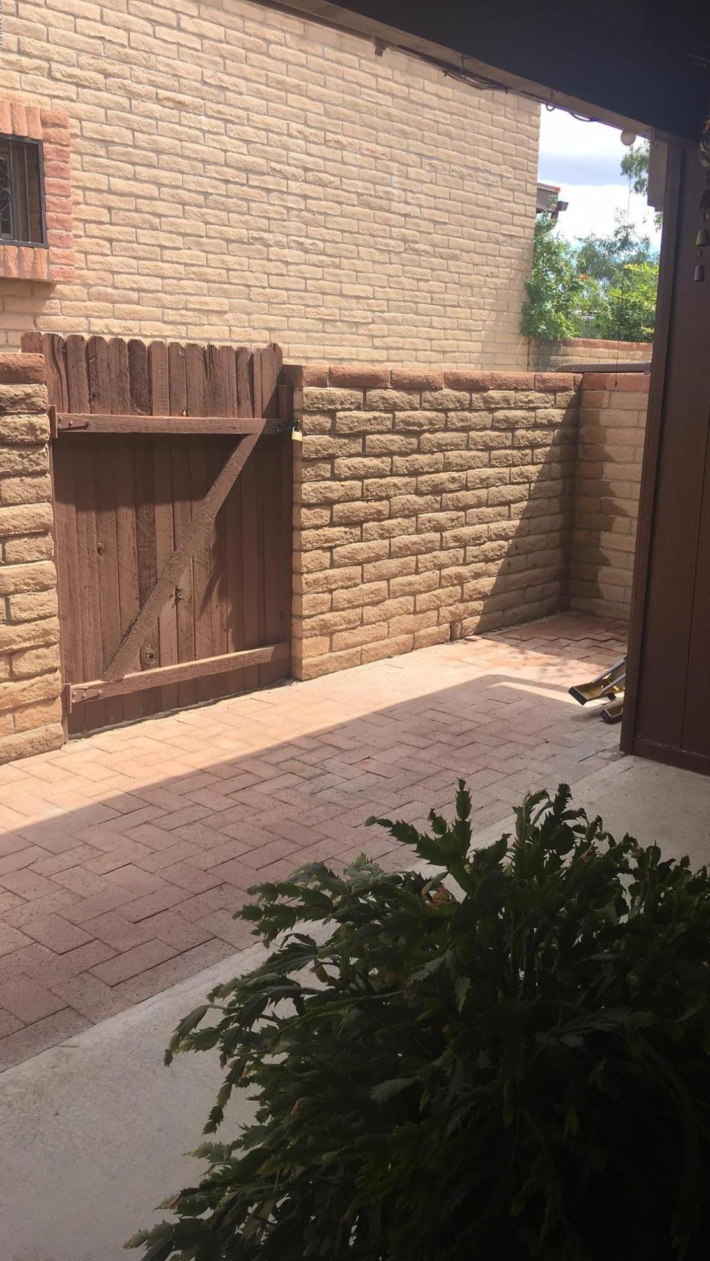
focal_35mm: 32
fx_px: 1071
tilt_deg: -11.5
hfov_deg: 36.5
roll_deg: -3.2
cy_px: 628
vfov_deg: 61.0
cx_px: 447
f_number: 2.2
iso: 25
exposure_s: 1/674
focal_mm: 4.15
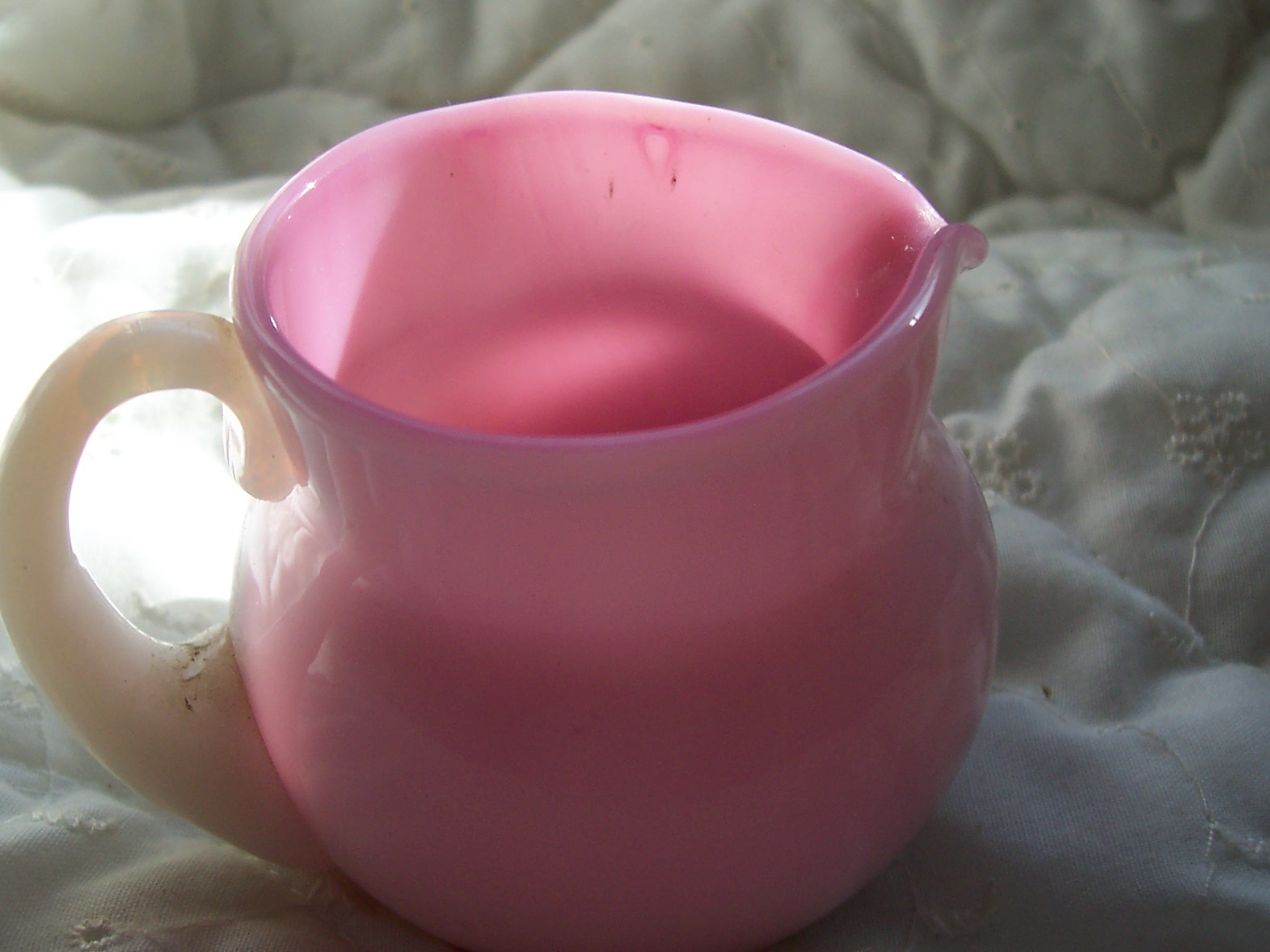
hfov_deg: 47.9
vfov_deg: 36.8
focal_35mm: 39
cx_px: 630
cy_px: 500
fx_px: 1431
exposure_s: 1/125
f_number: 2.8
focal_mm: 5.6
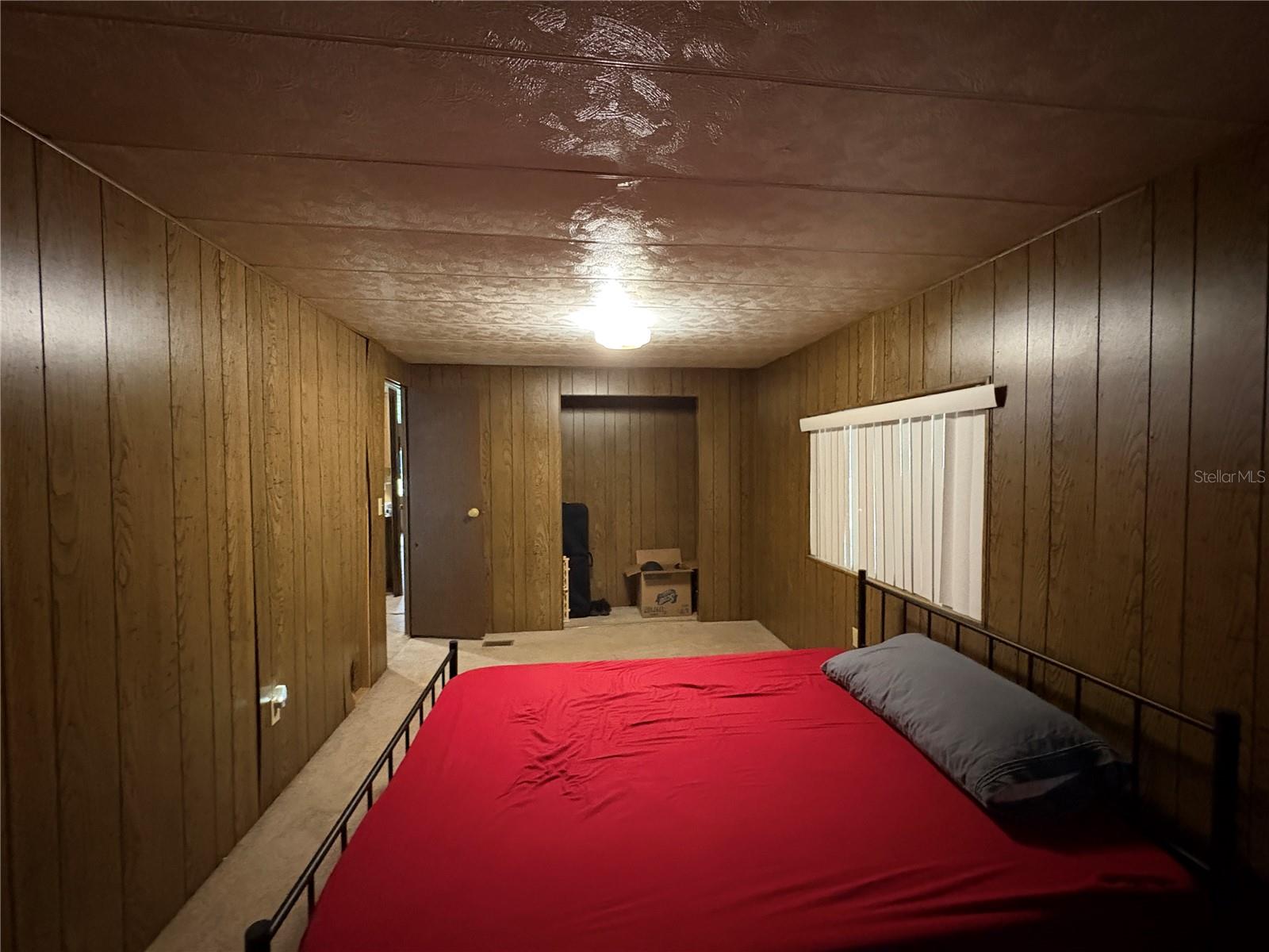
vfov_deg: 85.7
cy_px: 476
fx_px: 513
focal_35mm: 14
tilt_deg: -1.1
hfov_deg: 102.1
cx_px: 634
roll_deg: +0.8
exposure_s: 1/30
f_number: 2.2
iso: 1000
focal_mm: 2.22
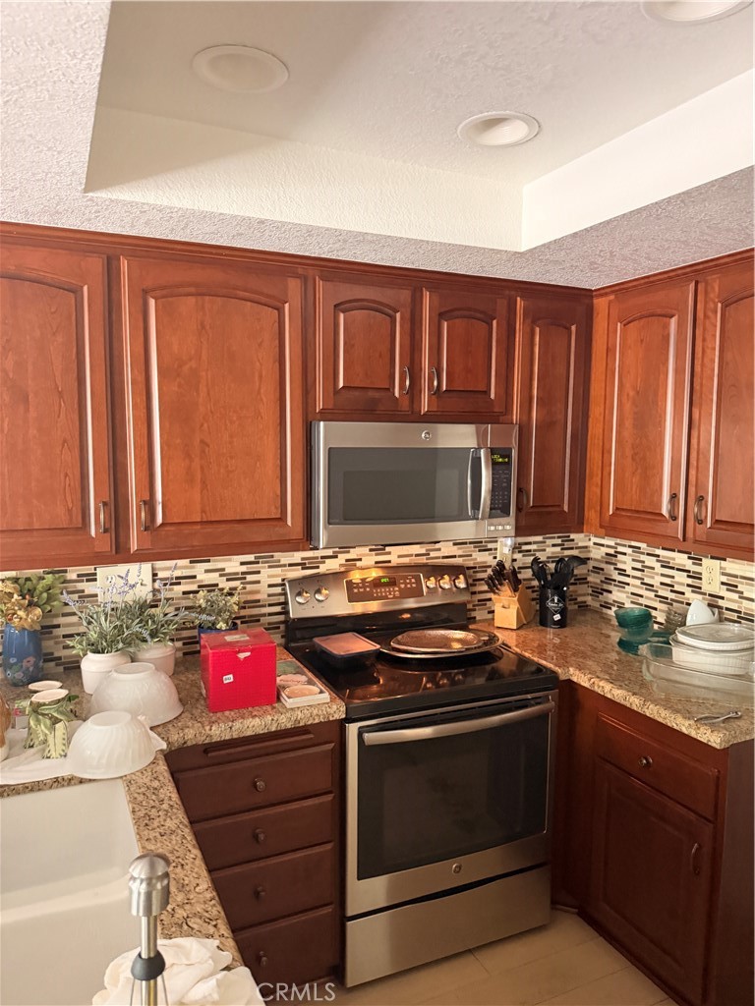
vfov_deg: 71.6
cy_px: 503
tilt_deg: -5.9
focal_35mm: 24
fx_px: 698
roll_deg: -1.8
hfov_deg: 56.8
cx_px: 378
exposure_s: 1/40
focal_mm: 6.76
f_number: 1.78
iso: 800
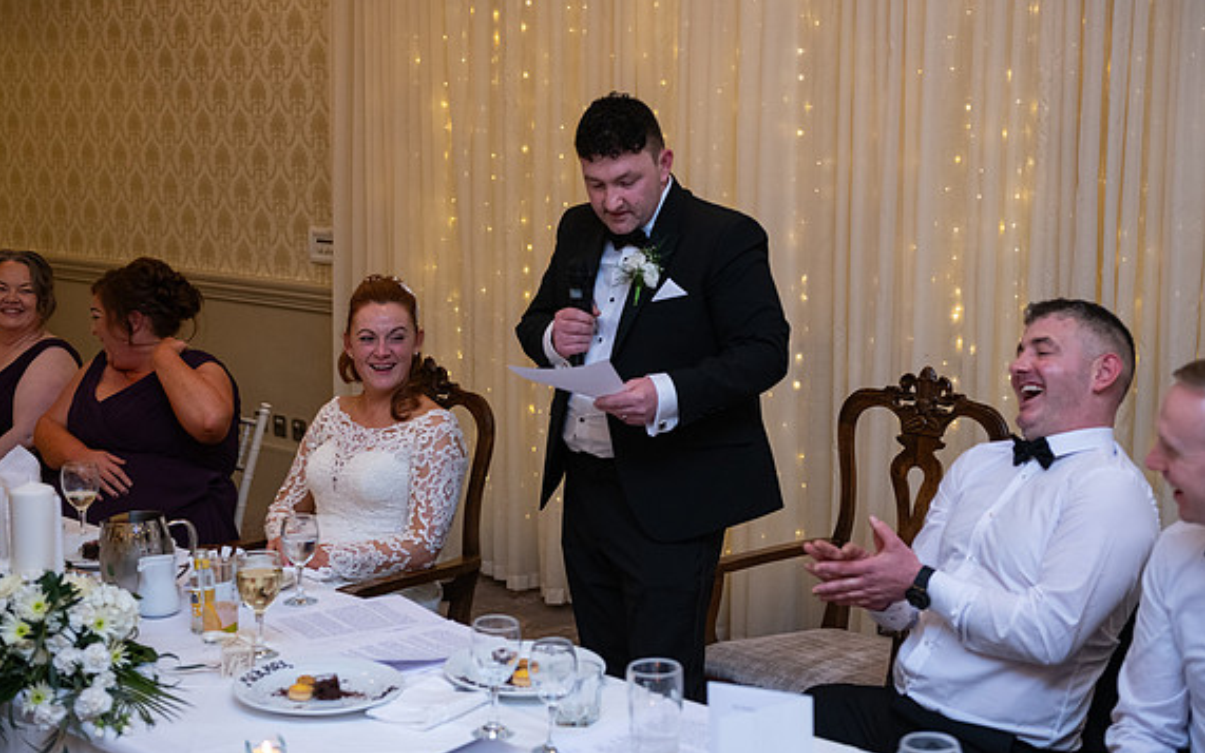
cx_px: 597
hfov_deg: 35.7
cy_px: 355
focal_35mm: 57
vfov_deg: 22.8
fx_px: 1872
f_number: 3.5
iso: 1000
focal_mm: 55
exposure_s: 1/160
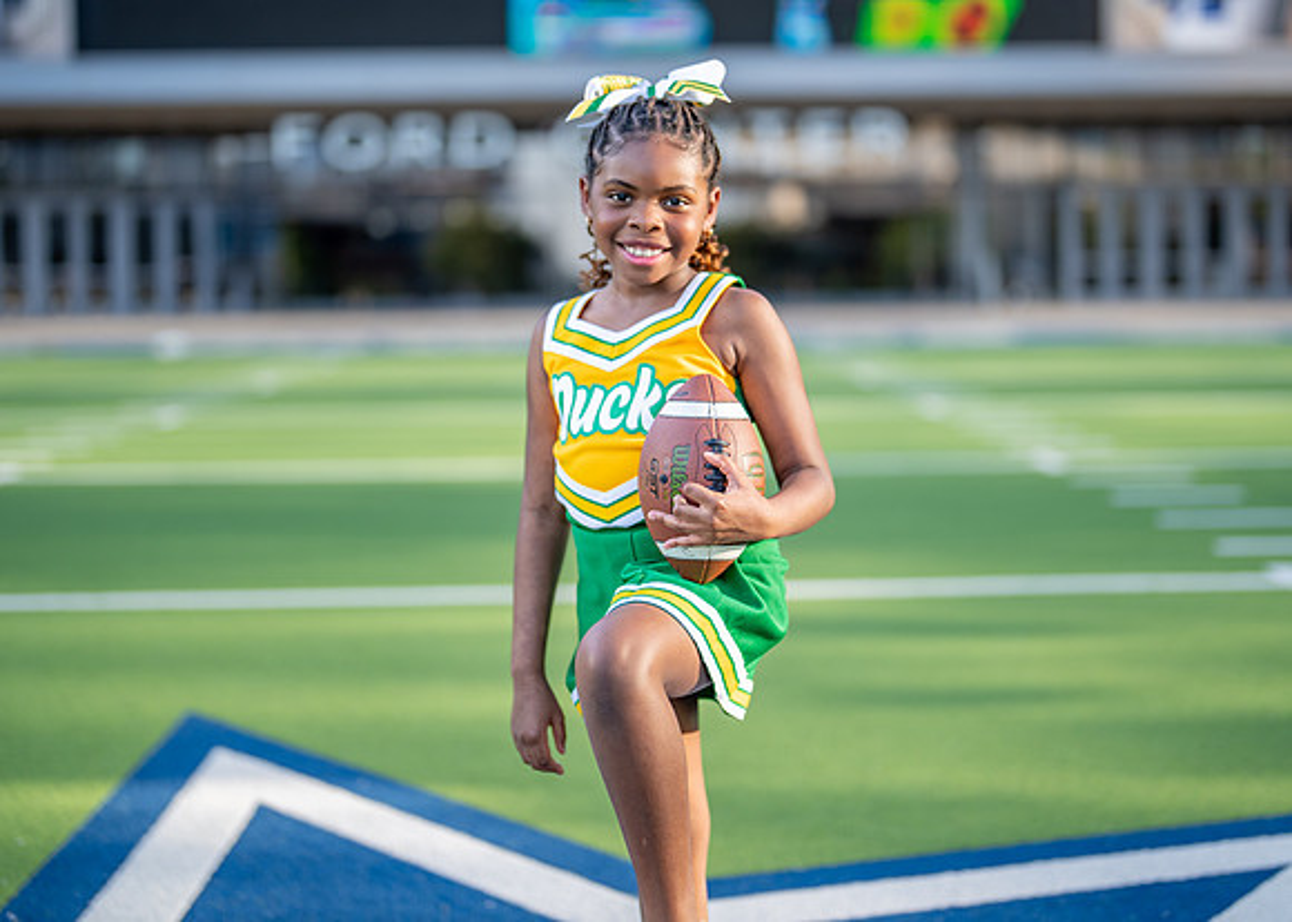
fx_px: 2260
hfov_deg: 31.9
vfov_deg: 23.0
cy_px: 385
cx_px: 680
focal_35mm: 62
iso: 100
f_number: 1.2
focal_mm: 50
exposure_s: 1/2000
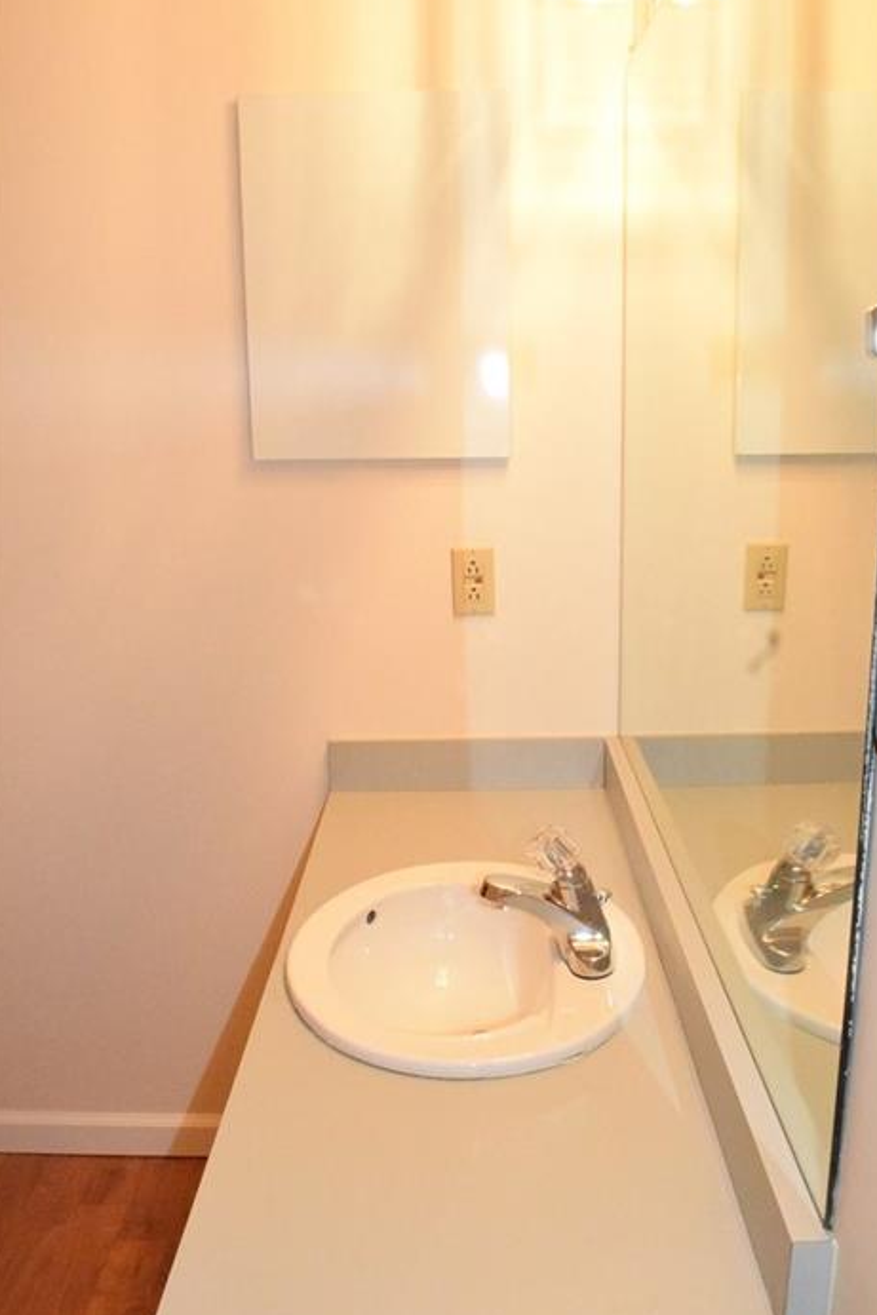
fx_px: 1096
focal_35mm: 30
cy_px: 639
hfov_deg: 43.6
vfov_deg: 61.9
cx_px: 476
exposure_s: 1/200
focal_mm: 18
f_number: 14
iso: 12800
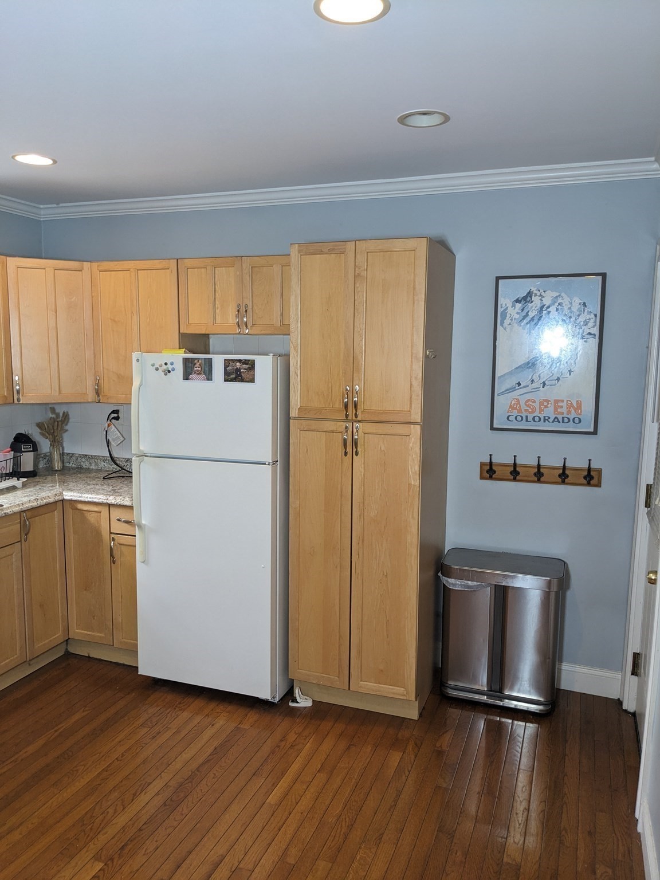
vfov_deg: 65.3
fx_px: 686
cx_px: 330
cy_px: 440
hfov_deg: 51.4
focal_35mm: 27
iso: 97
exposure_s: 1/60
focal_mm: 4.38
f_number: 1.73
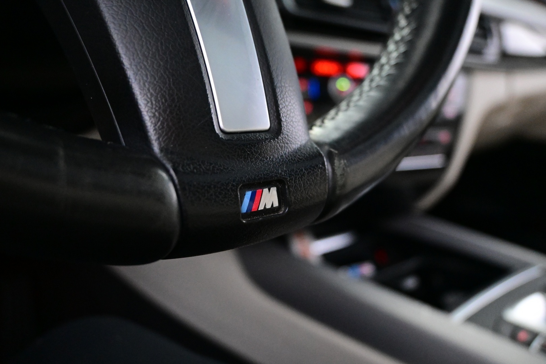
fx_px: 500
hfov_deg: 57.2
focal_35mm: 33
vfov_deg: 40.0
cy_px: 182
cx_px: 273
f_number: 4
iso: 6400
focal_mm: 22
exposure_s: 1/40
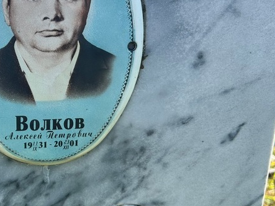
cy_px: 96
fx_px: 373
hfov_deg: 38.7
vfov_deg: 30.9
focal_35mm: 47
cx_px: 51
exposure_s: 1/1009
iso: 50
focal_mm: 5.7
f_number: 1.5
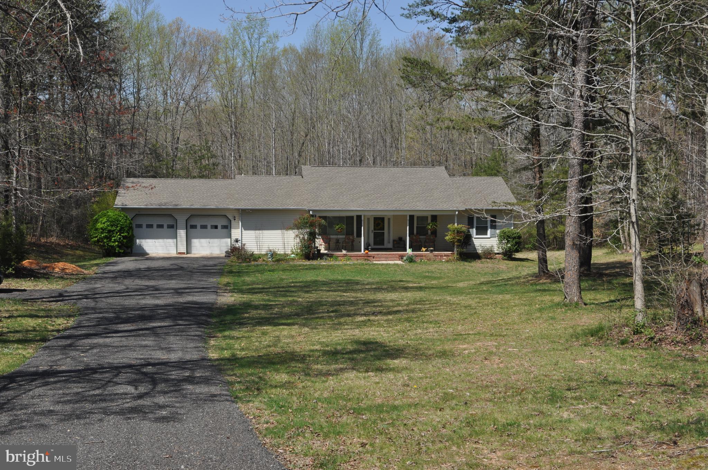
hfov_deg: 42.4
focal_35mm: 46
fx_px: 913
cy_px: 235
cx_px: 354
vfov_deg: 28.9
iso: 200
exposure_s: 1/350
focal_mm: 31
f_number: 9.5
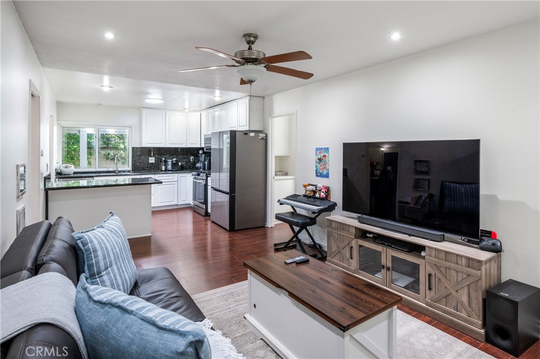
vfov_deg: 65.9
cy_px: 180
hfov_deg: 88.5
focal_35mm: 18
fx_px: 277
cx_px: 270
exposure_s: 1/10
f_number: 7.1
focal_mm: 18.5
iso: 400
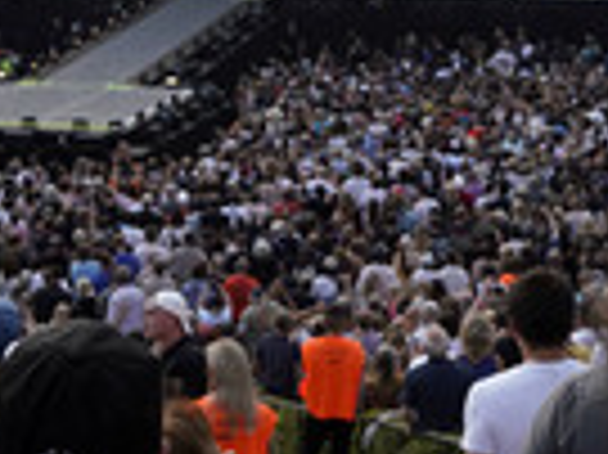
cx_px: 259
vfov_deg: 13.4
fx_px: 1860
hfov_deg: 18.6
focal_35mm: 106
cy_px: -139
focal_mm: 33
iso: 1250
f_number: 5.6
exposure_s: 1/1000
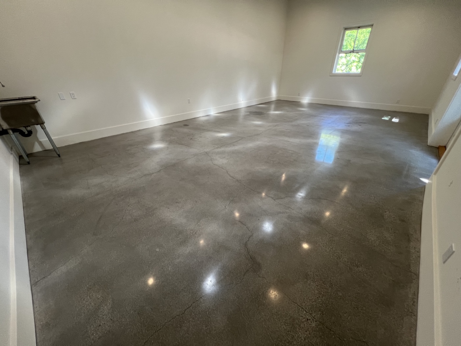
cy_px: 173
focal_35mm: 13
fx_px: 173
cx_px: 230
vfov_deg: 89.9
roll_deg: +1.4
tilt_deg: -29.9
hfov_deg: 106.2
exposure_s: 1/120
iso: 160
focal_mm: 1.57
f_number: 1.8
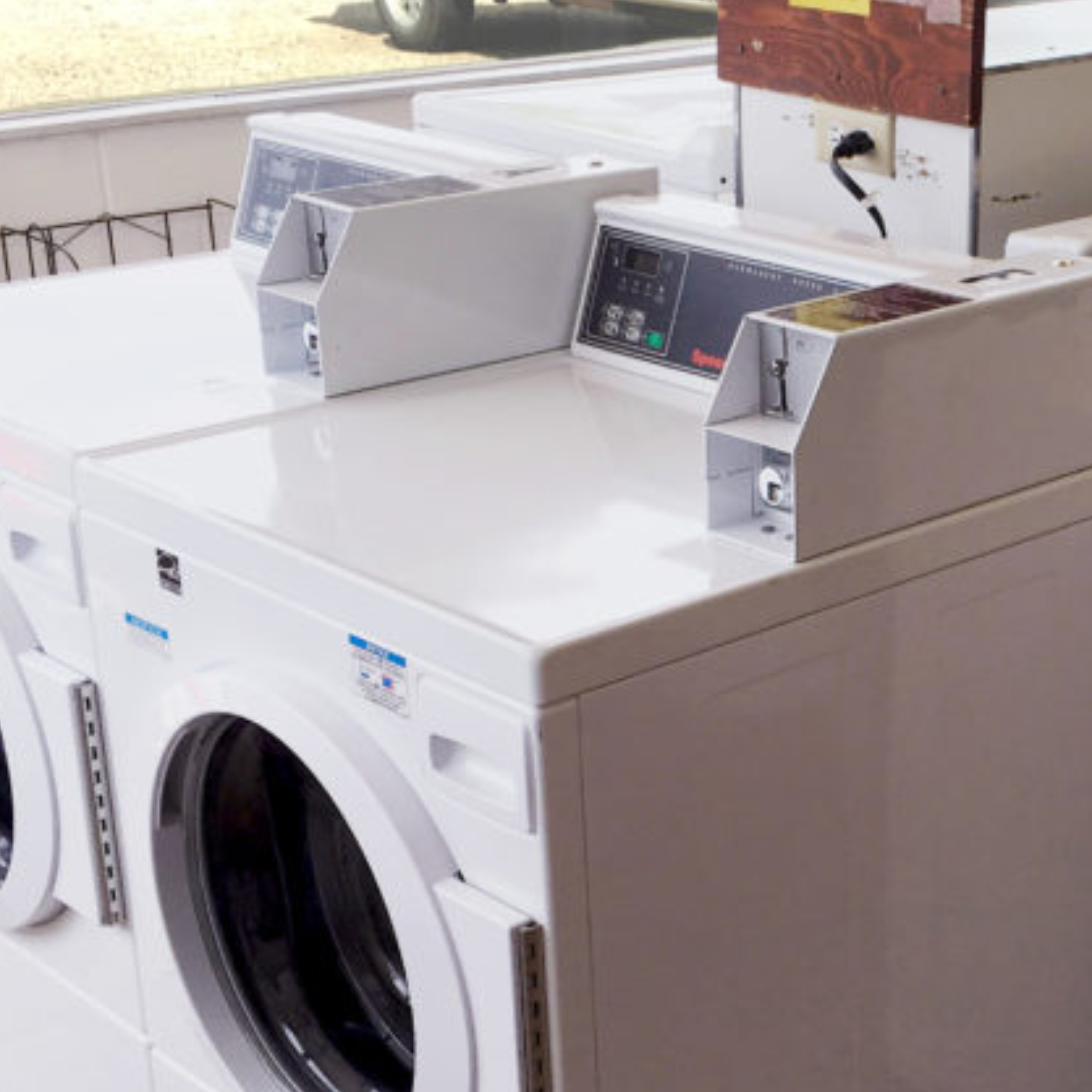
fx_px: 2248
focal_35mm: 63
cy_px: 652
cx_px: 1032
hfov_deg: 26.2
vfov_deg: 27.2
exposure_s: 1/557
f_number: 2.2
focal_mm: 4.15
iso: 25
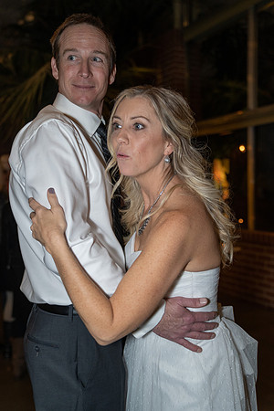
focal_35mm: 37
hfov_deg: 35.9
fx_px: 422
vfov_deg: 51.9
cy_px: 206
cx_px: 137
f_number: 2.8
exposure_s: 1/125
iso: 2000
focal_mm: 37
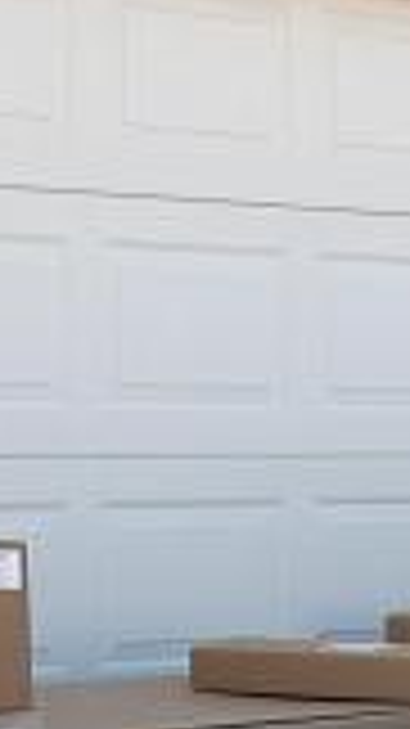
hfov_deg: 8.4
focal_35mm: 145
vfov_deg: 14.7
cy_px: 612
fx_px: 2805
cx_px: 248
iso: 100
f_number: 2.8
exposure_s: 1/379
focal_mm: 8
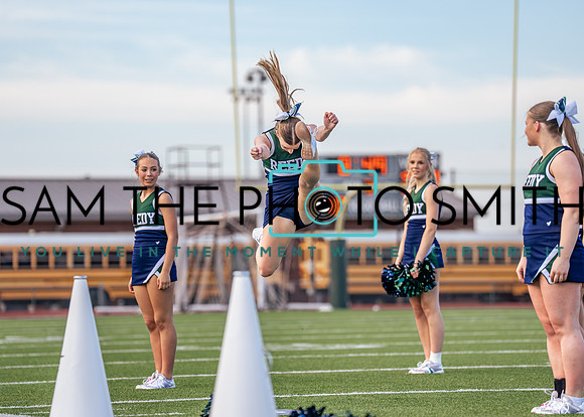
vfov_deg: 7.9
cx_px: 280
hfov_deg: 11.0
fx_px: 3023
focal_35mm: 182
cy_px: 199
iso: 500
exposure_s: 1/2500
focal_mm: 150
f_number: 2.8
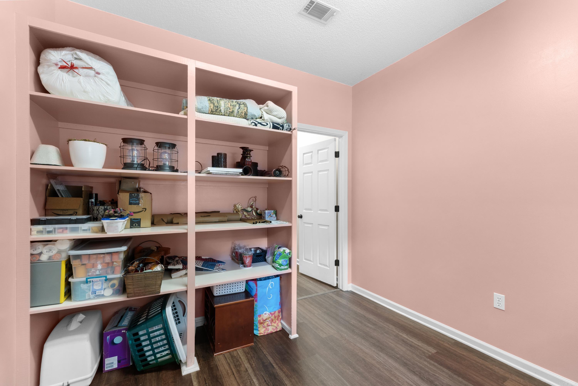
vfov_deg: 77.3
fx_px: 241
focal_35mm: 15
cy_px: 193
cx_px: 289
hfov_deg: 100.4
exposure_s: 1
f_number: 8
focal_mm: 10
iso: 400
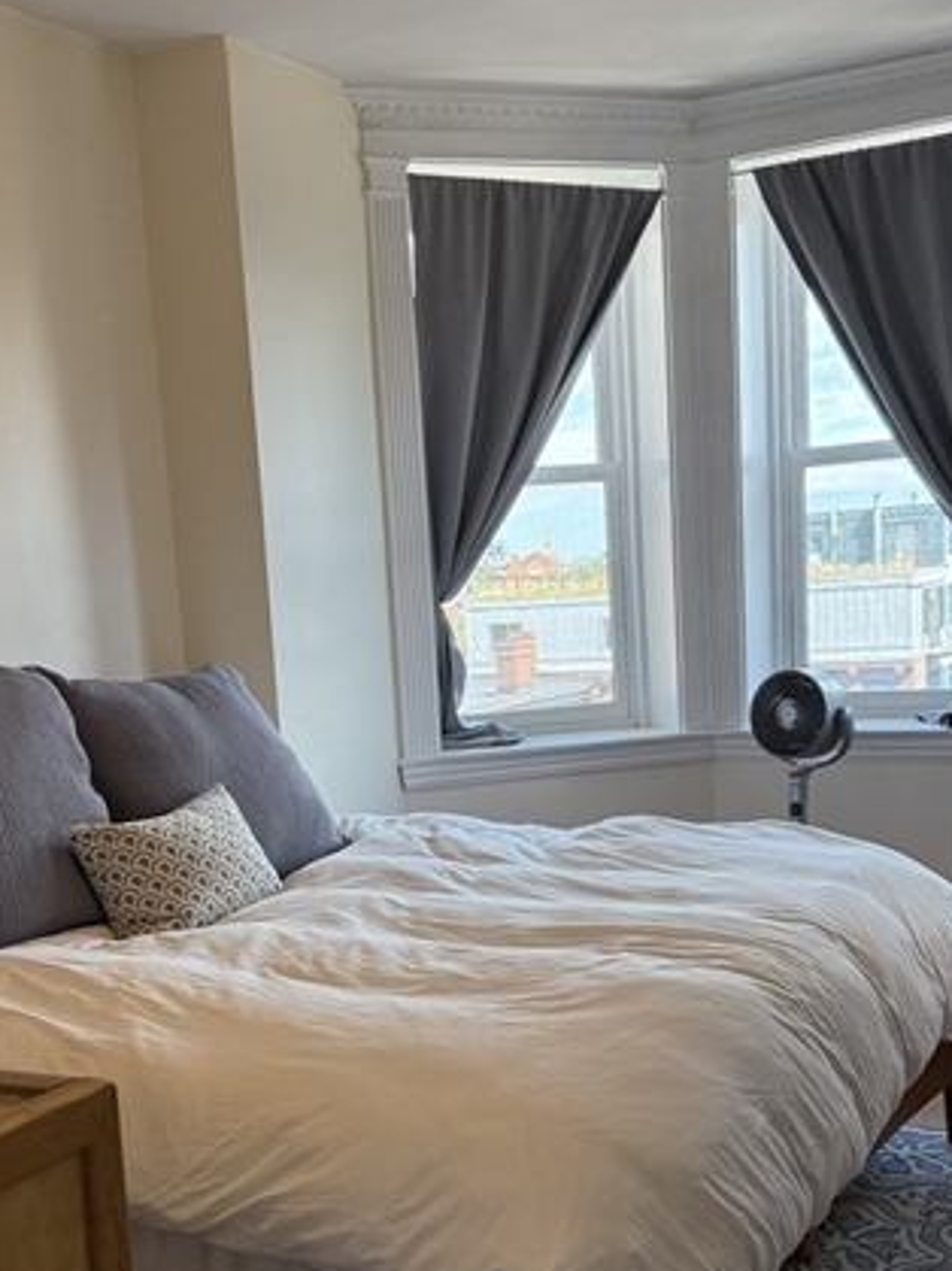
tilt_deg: -10.9
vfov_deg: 42.5
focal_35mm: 44
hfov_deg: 32.9
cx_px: 458
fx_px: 1614
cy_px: 831
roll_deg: +3.5
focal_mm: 6.76
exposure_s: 1/240
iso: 200
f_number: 1.78
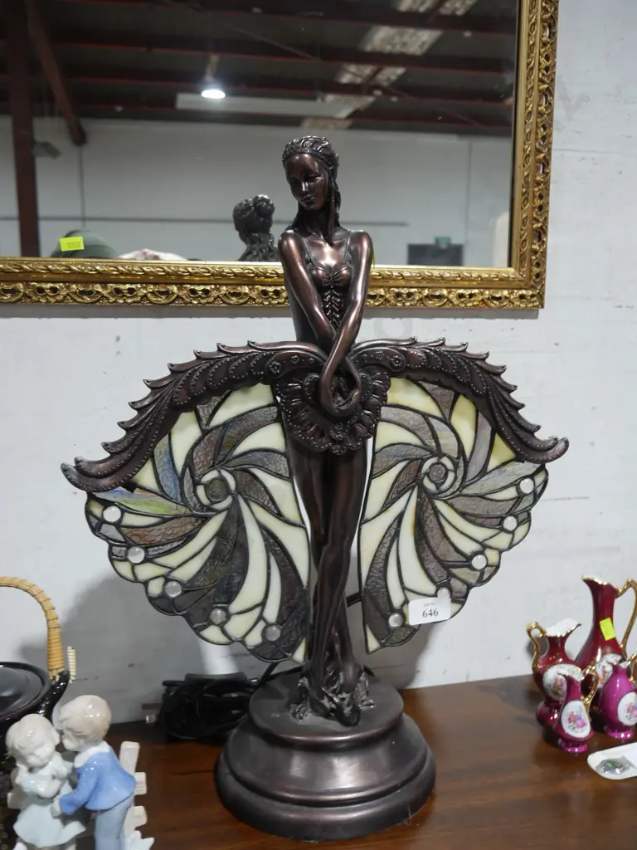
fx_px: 736
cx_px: 318
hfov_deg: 46.8
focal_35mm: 30
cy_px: 425
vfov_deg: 60.0
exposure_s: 1/60
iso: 500
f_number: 3.6
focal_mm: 15
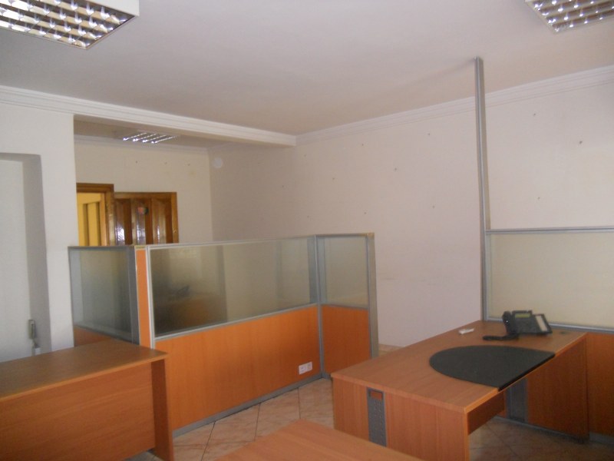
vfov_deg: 51.4
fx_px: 479
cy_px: 230
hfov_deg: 65.3
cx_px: 307
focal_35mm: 27
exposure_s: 1/25
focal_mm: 4.9
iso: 250
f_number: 3.2
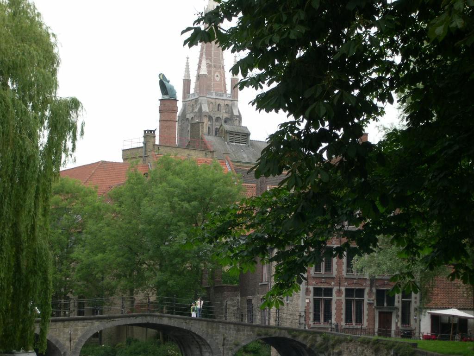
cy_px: 178
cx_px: 237
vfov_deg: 13.0
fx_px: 1561
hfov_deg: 17.3
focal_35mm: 114
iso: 100
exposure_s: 1/184
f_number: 4.9
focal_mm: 24
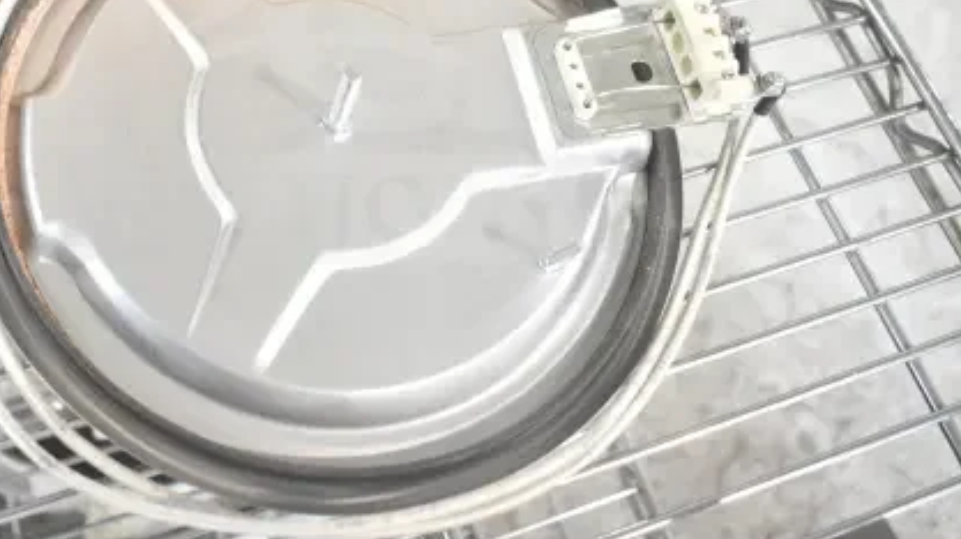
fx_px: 1171
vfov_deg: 25.3
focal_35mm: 46
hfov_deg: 43.9
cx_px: 318
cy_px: 79
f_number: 3.5
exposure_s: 1/50
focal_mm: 20
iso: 1600
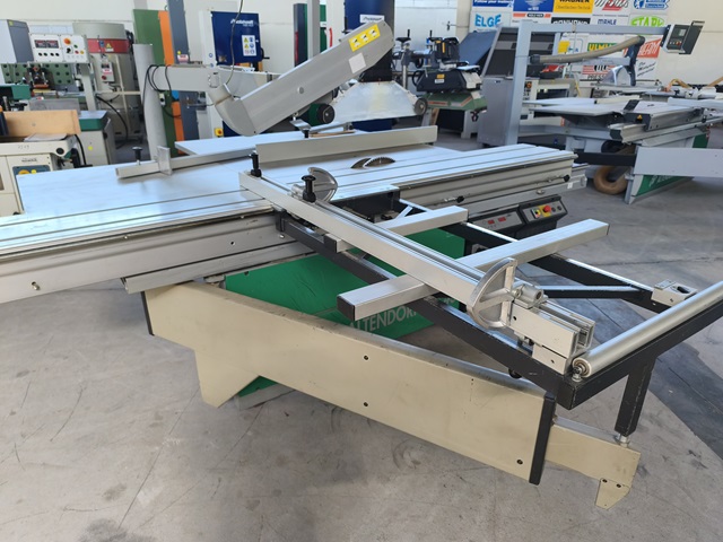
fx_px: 480
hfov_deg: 73.9
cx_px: 362
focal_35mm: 23
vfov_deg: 58.9
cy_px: 271
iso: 200
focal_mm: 6.14
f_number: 1.65
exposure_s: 1/99.9
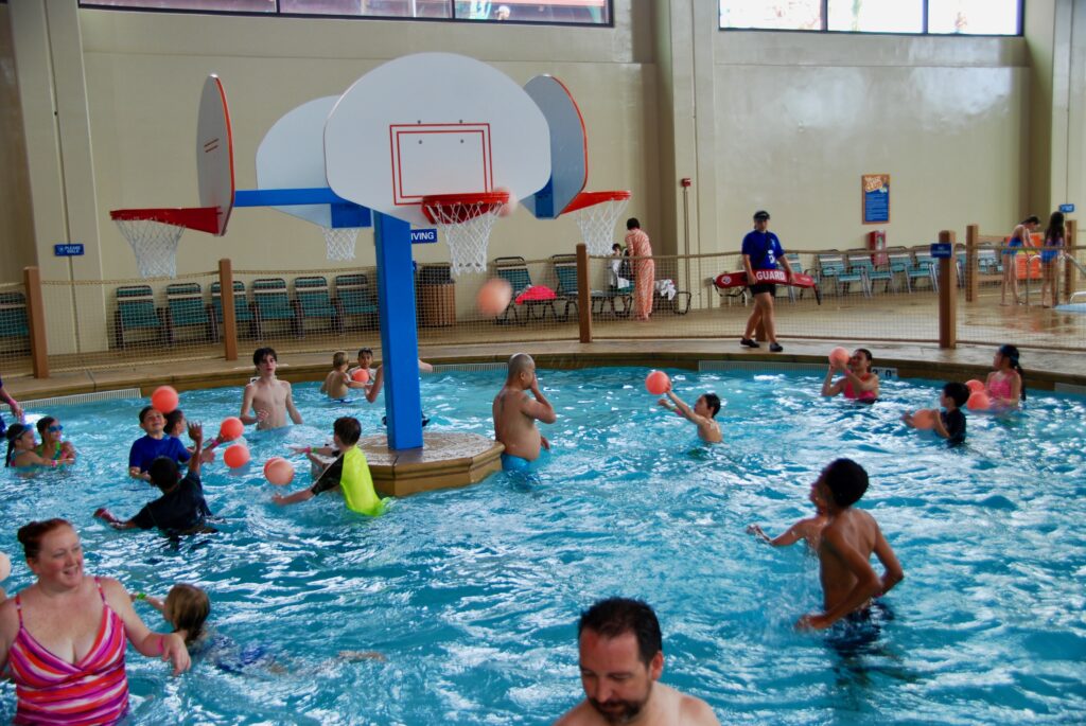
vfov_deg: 29.9
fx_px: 1359
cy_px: 363
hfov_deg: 43.6
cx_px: 543
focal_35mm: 45
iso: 200
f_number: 4.5
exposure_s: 1/80
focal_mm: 30
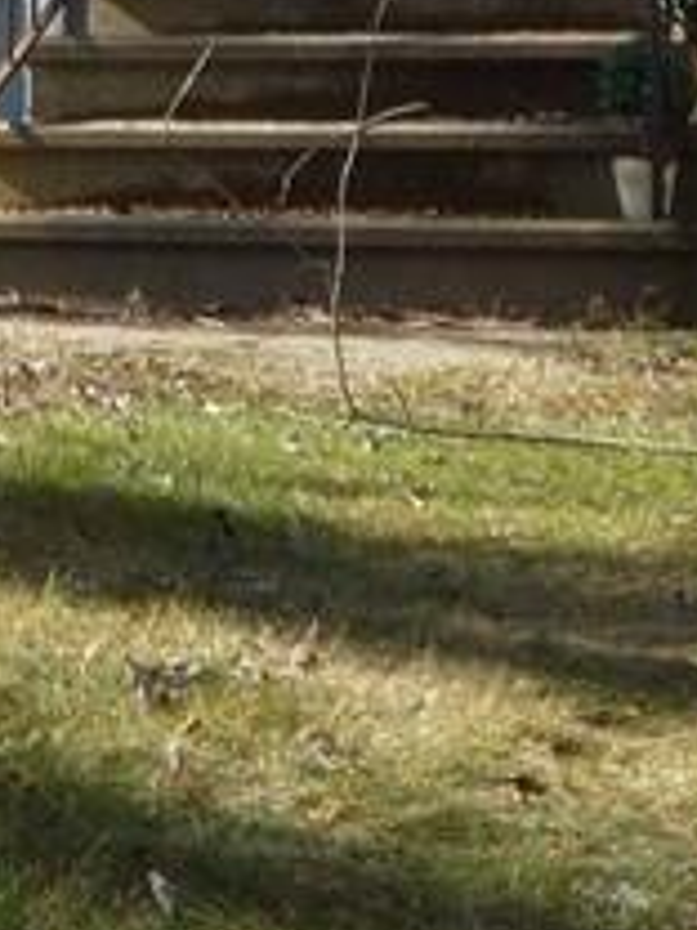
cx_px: -313
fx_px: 4752
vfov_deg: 10.5
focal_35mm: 177
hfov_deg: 8.2
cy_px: -715
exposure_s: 1/320
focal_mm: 6.3
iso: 100
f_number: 3.8
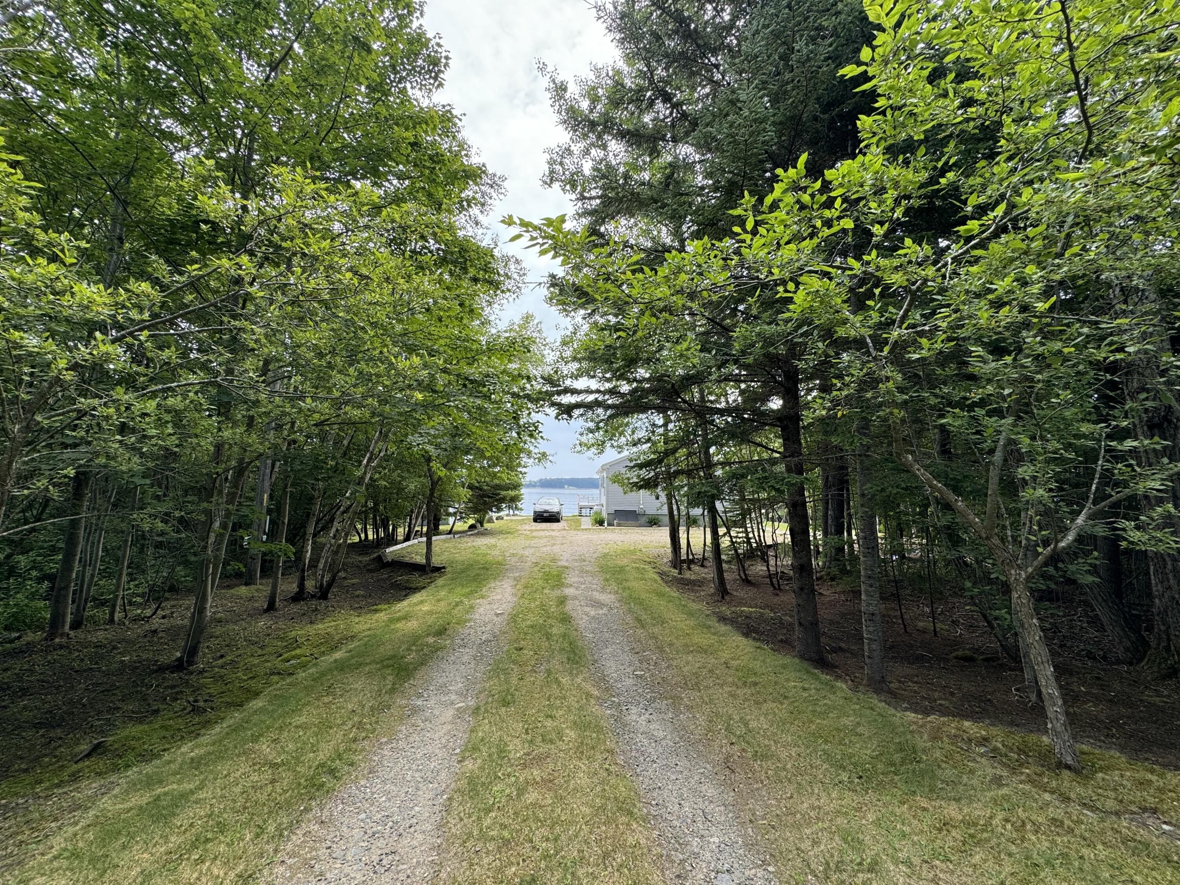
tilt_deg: +4.6
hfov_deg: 102.1
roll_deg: -1.2
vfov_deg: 85.7
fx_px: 477
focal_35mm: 14
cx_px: 590
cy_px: 442
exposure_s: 1/386
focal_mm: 2.22
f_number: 2.2
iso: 40
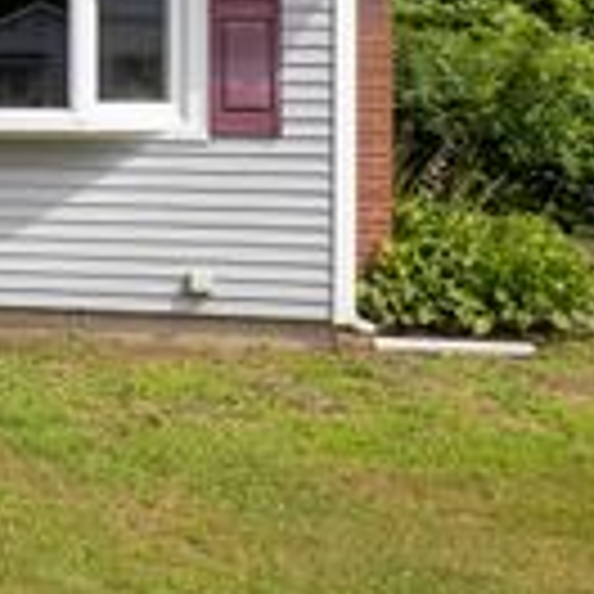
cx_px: -468
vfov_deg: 23.5
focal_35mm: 71
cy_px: 29
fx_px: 1378
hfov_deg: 18.9
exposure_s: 1/250
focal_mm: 8.38
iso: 100
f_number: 2.8
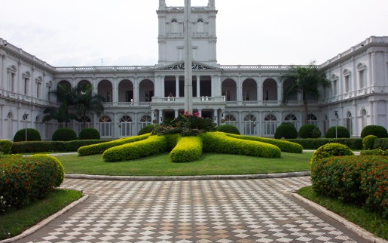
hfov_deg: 54.0
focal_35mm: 36
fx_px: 381
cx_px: 193
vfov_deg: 35.3
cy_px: 115
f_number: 9.5
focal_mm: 7.5
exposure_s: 1/250
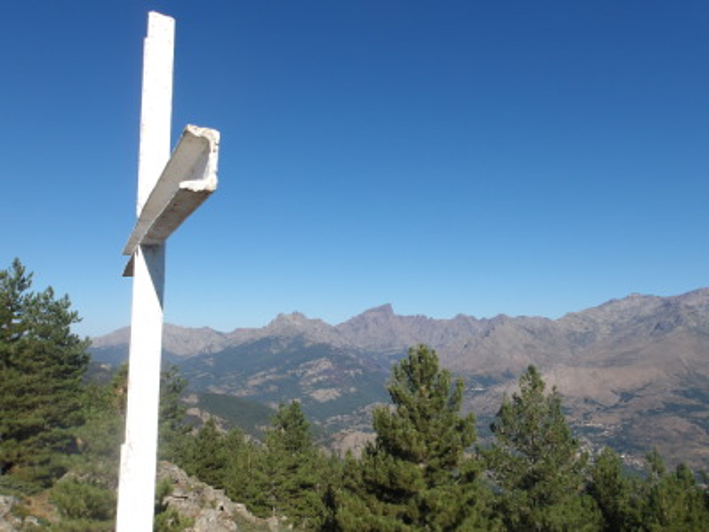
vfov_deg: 51.4
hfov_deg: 65.3
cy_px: 266
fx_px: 553
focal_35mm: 27
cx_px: 354
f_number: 10.4
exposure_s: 1/141
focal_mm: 4.9
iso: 100
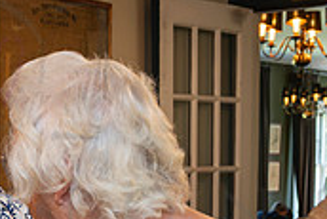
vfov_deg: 10.2
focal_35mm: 132
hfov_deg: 15.3
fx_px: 1200
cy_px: 292
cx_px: 11
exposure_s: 1/60
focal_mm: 37
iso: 800
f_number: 6.3
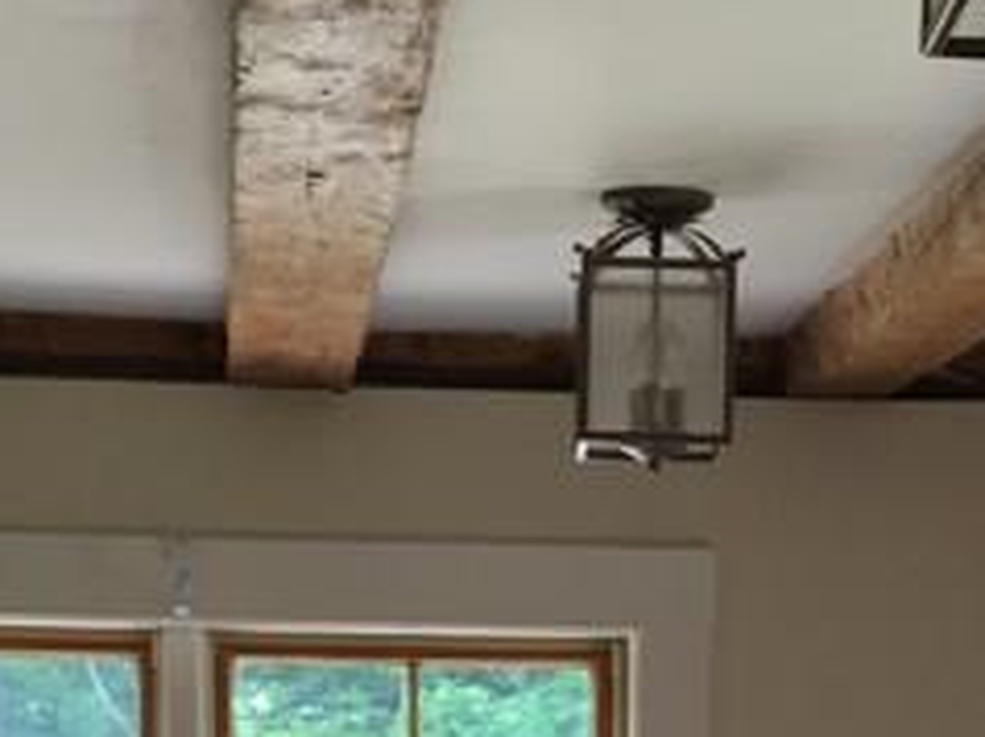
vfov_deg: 11.0
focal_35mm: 125
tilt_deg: -7.8
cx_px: 621
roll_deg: -0.7
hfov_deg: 15.8
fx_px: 3553
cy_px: 1350
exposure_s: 1/120
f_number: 2.2
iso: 40
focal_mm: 4.15
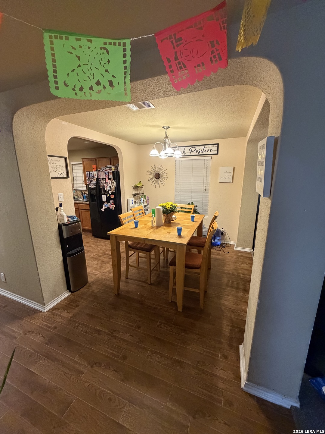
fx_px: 175
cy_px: 217
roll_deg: -0.7
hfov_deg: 85.7
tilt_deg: -13.2
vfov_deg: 102.1
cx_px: 162
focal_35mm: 14
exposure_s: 1/60
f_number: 2.2
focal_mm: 2.22
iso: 640
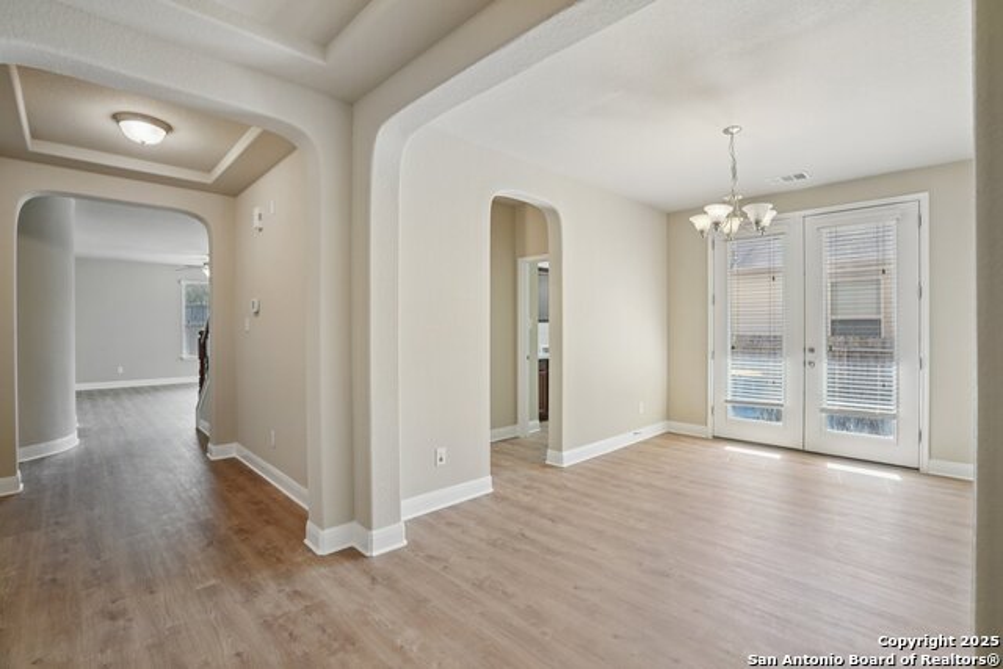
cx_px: 502
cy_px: 334
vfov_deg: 73.8
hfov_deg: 96.7
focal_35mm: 16
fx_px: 446
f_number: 8
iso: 400
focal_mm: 16
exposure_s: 1/30
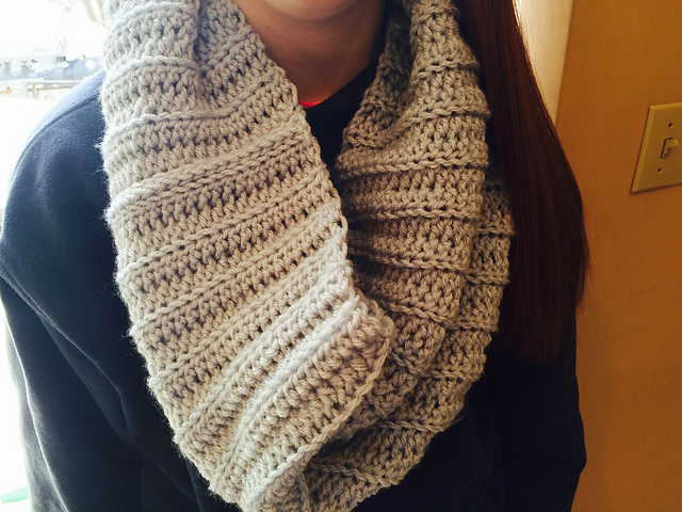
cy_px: 256
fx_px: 571
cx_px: 341
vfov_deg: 48.2
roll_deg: +2.2
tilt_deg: -27.7
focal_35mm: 29
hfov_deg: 61.7
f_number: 2.2
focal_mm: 4.15
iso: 50
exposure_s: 1/60
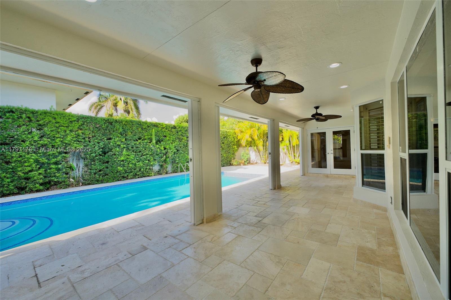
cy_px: 150
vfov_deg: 81.2
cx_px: 226
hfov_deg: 104.3
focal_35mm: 14
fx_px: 175
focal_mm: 14
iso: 640
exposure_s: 1/500
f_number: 5
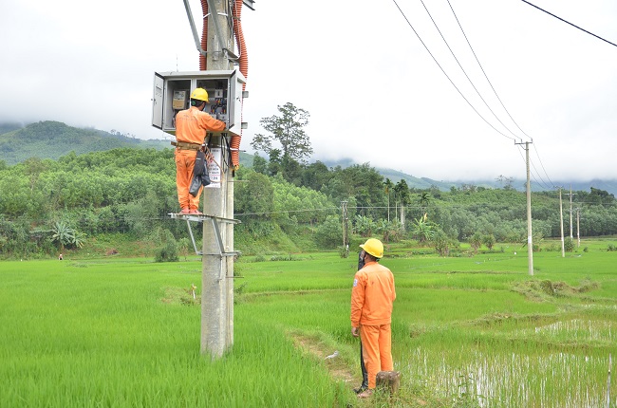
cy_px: 204
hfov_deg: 37.9
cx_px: 308
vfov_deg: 25.6
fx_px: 898
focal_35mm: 52
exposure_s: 1/640
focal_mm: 35
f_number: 4.5
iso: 250
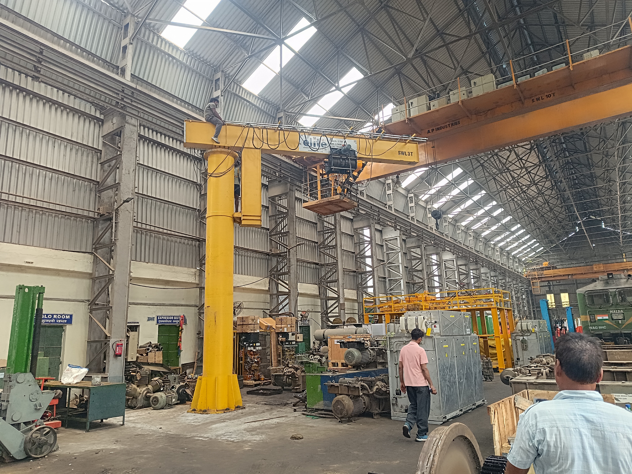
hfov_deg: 71.6
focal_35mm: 24
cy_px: 237
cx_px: 316
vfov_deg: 56.8
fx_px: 438
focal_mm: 5.59
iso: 237
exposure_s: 1/101
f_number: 1.88
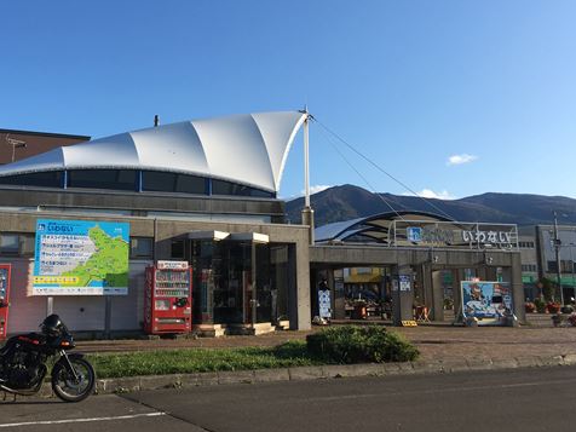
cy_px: 172
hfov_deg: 47.4
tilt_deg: +10.0
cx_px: 212
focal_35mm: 39
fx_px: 649
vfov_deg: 36.7
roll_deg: +0.6
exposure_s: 1/1148
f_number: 2.2
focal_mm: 4.15
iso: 25
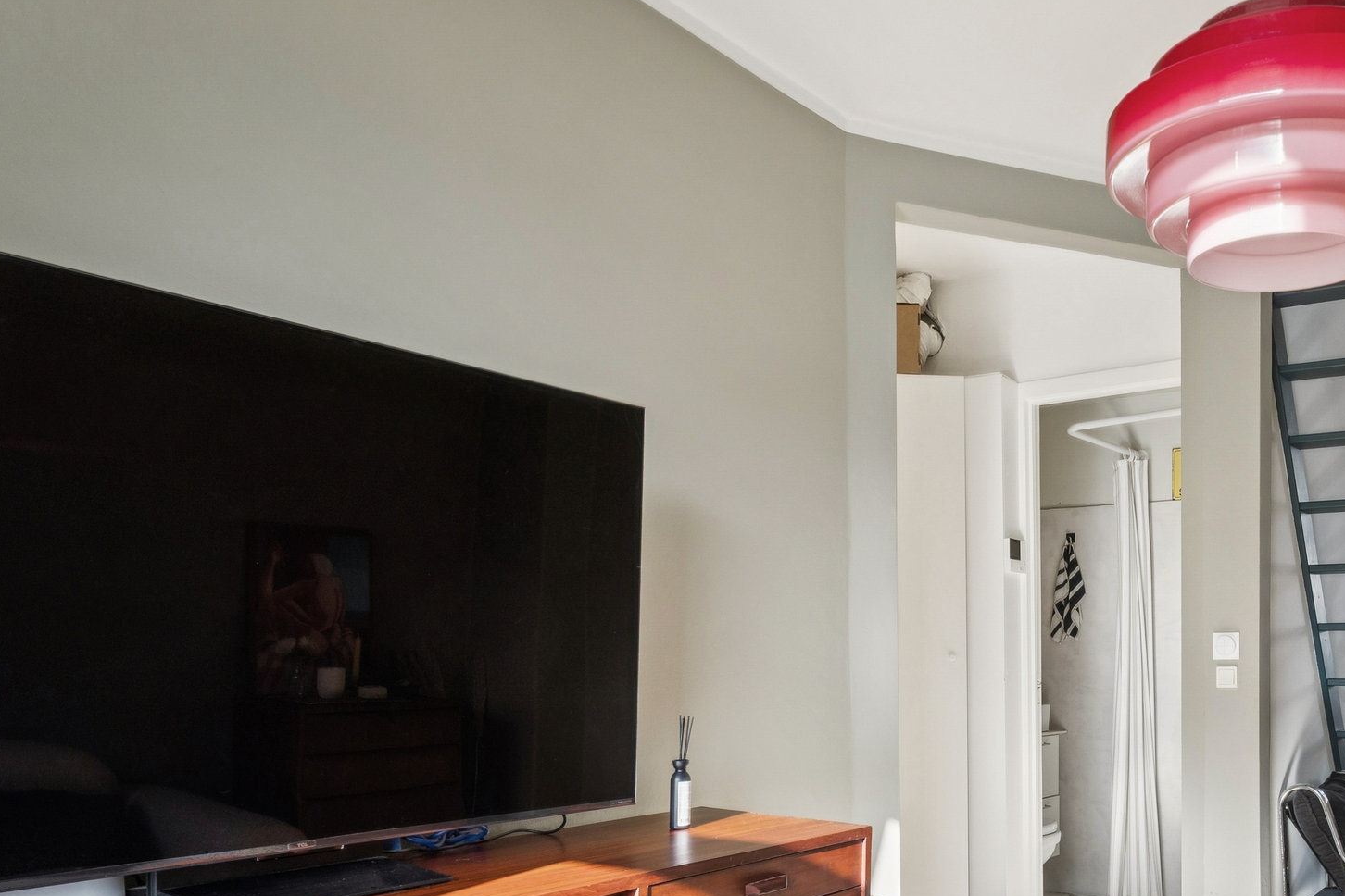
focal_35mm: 33
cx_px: 983
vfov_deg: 39.0
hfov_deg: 55.1
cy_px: 678
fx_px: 1228
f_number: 7.1
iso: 200
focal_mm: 10.6
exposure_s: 1/100
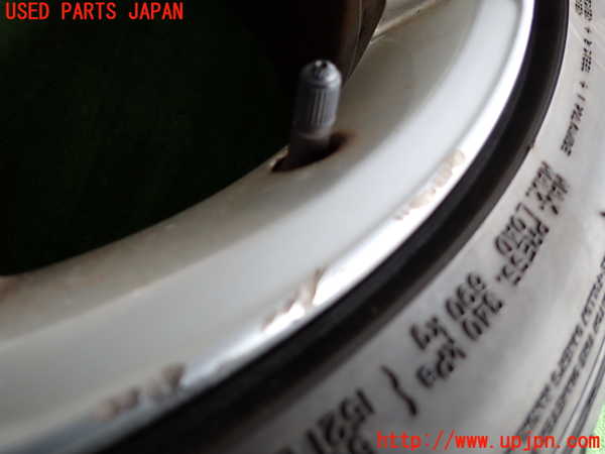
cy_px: 227
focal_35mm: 25
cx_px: 302
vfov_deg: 54.9
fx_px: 437
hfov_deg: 69.4
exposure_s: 1/125
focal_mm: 4.5
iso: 160
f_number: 2
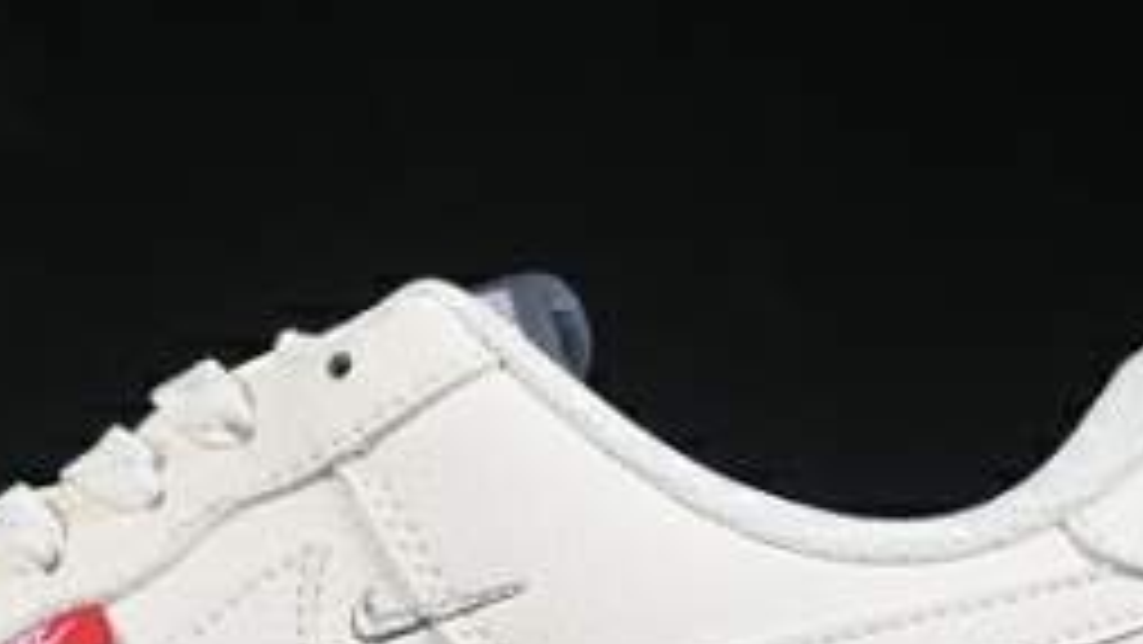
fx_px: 6851
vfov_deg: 5.4
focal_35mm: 226
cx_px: 212
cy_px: 612
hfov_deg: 9.5
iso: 160
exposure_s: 1/80
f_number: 8
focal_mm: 50
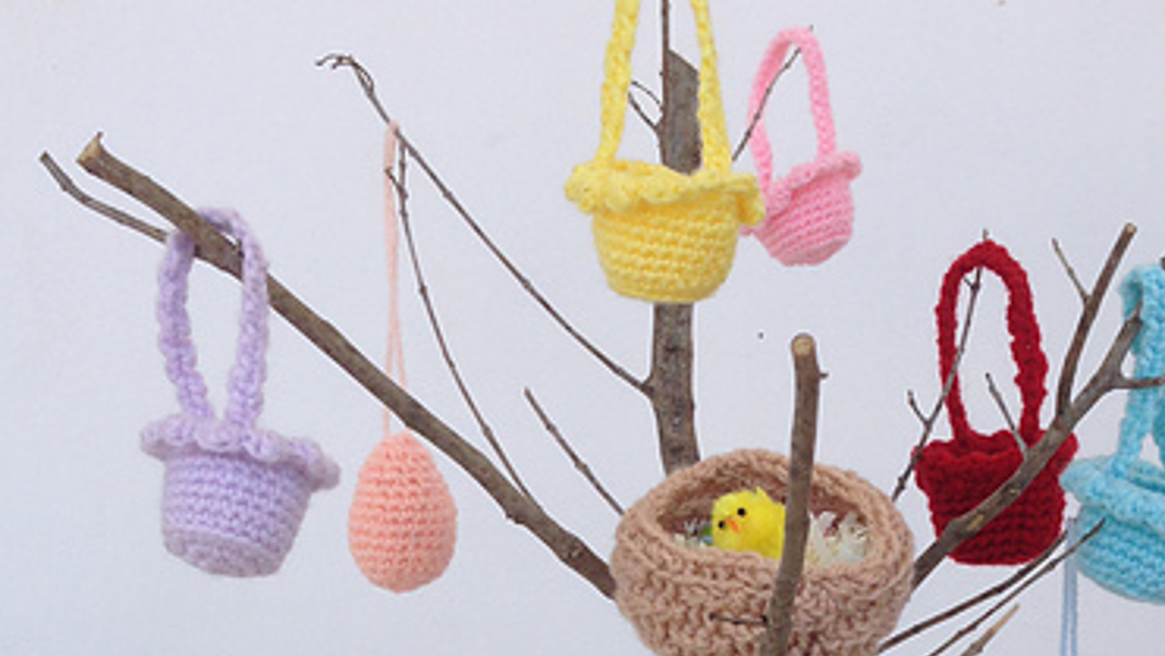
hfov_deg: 33.7
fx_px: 1916
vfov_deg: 18.5
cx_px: 713
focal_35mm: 62
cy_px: 778
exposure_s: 1/364
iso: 50
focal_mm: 4.12
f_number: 2.4
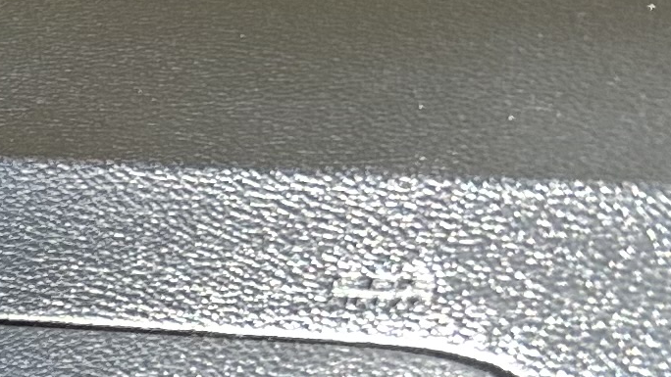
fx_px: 2972
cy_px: 1115
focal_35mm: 167
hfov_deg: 10.9
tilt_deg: -36.5
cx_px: -955
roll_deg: +15.2
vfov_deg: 6.6
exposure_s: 1/121
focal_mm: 5.7
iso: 100
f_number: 1.5
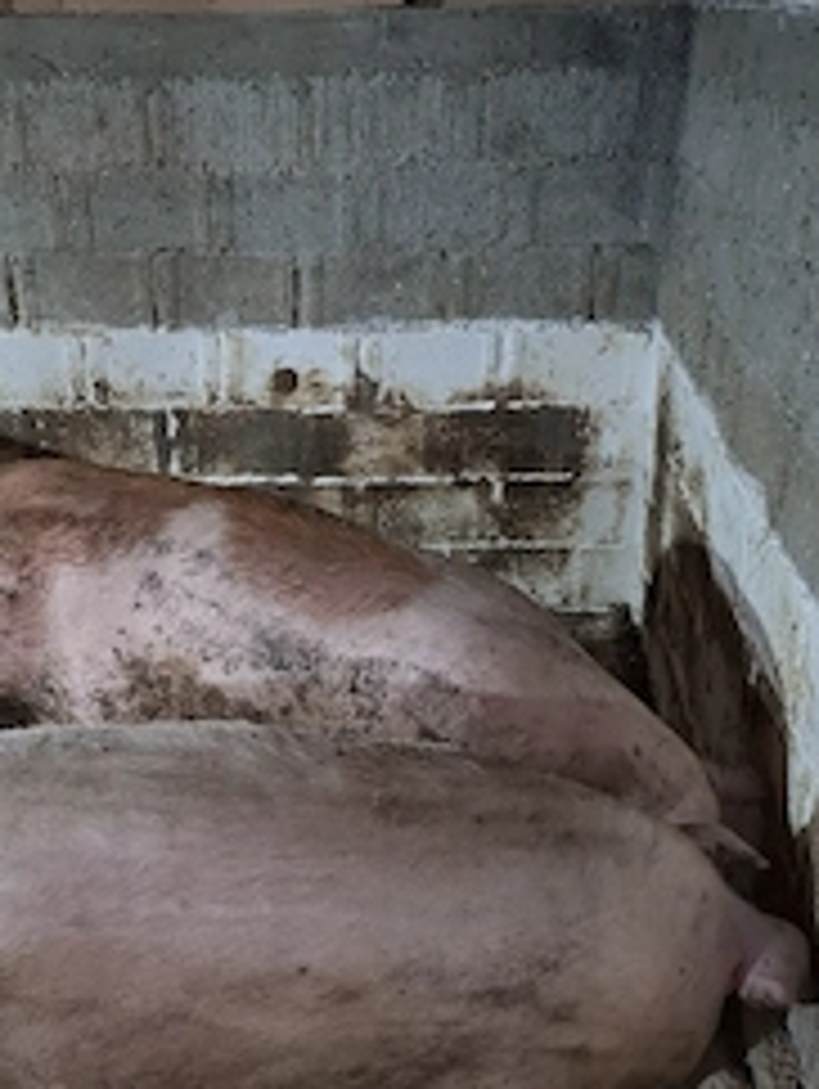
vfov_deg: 48.7
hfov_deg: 37.5
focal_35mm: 38
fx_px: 1197
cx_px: 302
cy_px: 648
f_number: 1.8
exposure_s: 1/20
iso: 800
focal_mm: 5.54
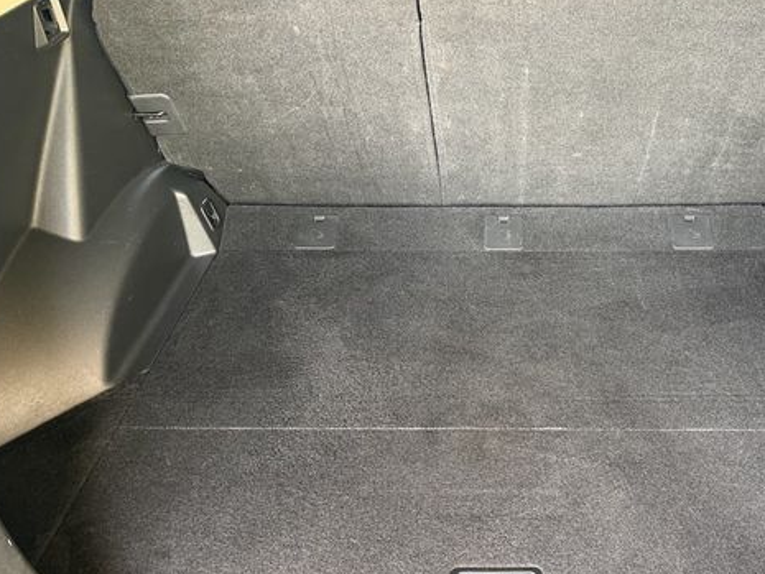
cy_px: 324
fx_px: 729
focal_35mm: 33
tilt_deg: -37.2
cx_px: 505
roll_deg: +0.3
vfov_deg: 42.9
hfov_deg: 54.3
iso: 320
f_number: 1.78
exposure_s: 1/60
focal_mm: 6.76
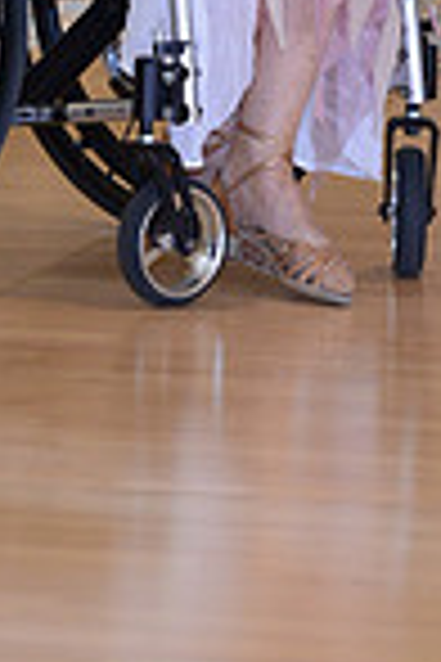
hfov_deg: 2.4
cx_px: 70
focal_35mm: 571
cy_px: -450
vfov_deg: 3.6
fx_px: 10491
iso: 1600
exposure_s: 1/250
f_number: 5
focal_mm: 145
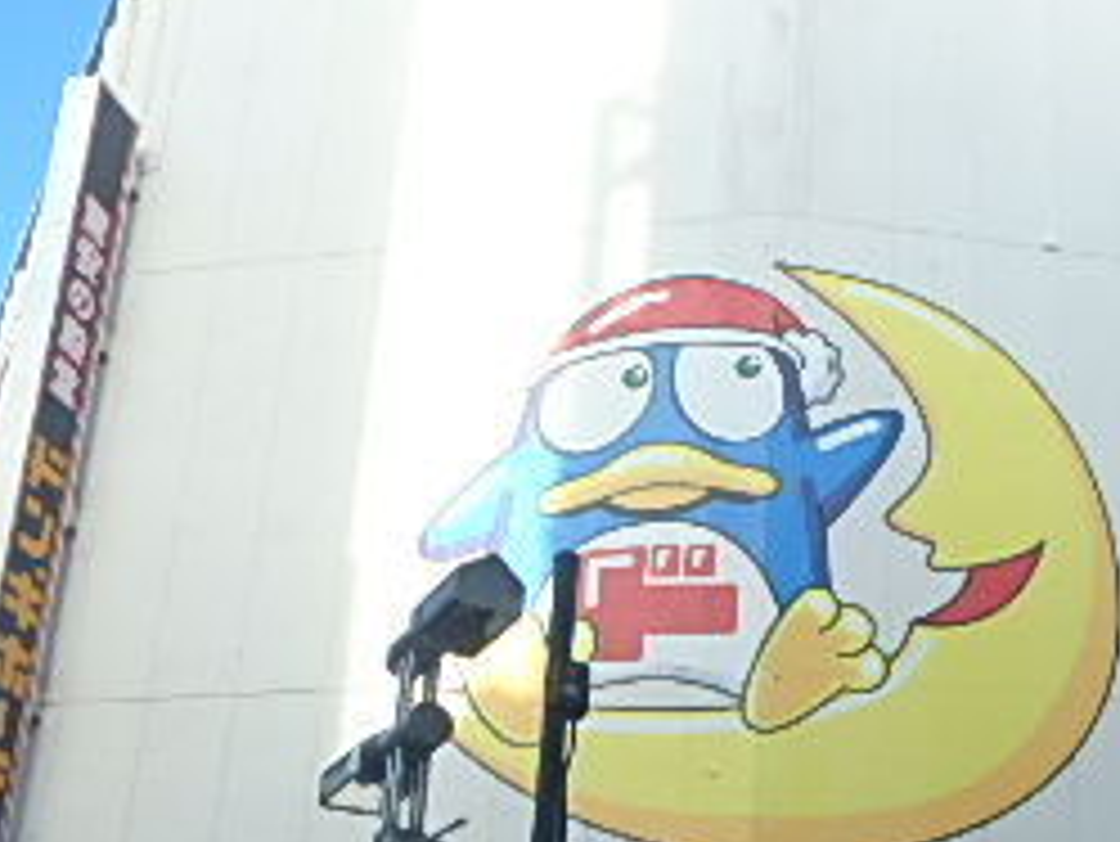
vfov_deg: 25.6
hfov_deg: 34.2
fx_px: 1748
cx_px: 927
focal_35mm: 54
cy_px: 856
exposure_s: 1/320
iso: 125
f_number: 3.5
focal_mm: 3.7
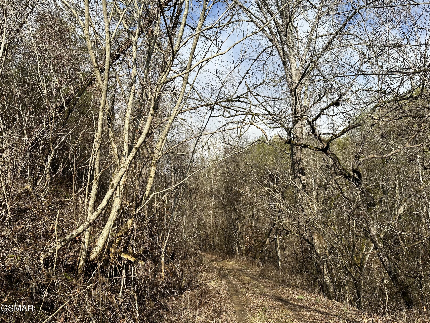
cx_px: 215
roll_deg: +1.5
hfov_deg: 71.6
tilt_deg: +8.3
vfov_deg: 56.8
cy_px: 162
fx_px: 298
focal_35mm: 24
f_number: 1.78
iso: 80
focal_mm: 6.86
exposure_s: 1/3356
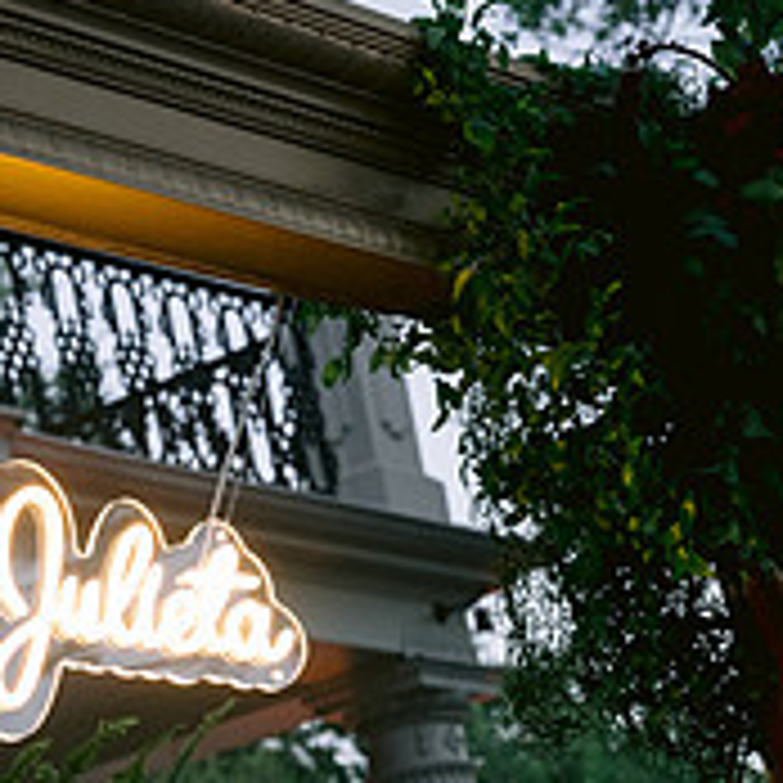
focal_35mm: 142
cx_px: -81
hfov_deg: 12.1
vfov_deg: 12.3
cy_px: 443
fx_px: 3634
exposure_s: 1/100
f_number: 7.1
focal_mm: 50
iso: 800
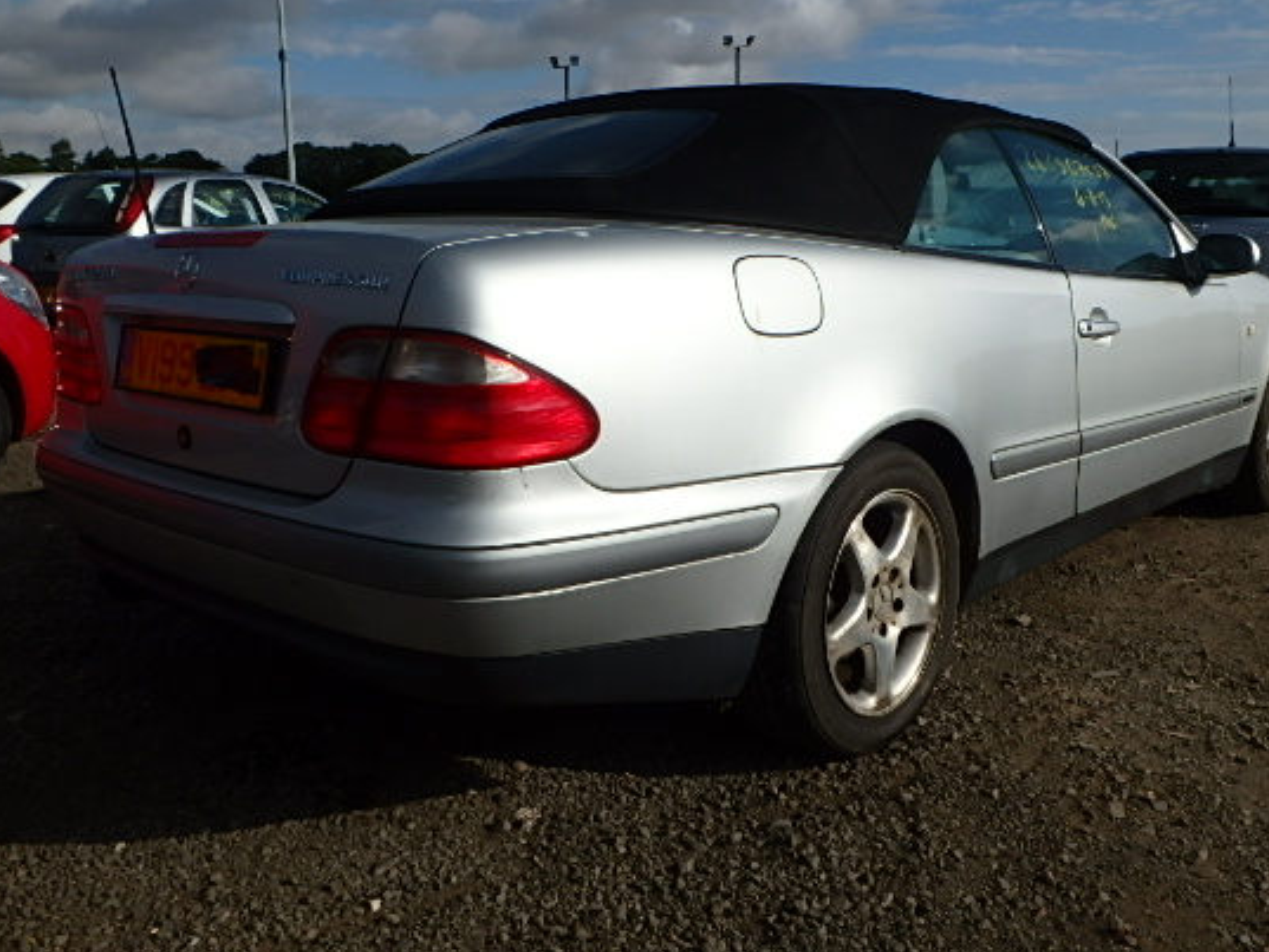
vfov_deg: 45.5
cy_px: 468
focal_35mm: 31
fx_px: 1137
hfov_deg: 58.3
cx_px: 669
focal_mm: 4.7
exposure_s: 1/800
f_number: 7.1
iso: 125
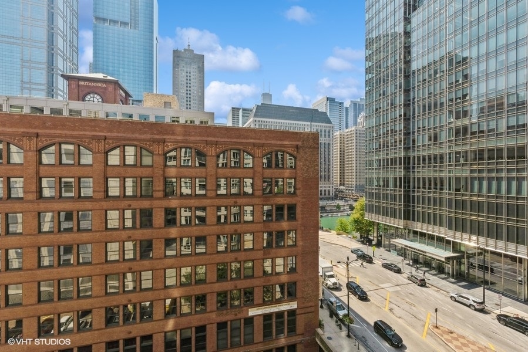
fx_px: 220
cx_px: 264
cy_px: 176
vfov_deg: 77.4
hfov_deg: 100.4
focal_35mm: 15
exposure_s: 1/800
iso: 250
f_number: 11
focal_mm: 15
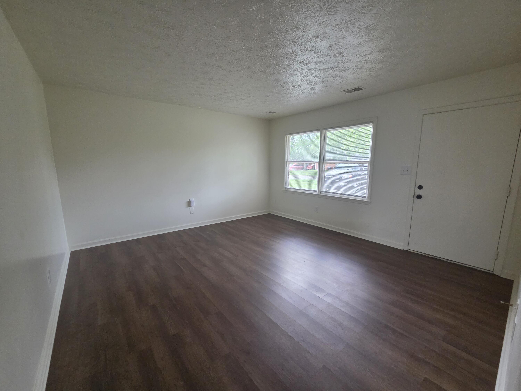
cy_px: 196
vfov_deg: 89.9
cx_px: 260
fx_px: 196
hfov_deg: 106.2
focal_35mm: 13
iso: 500
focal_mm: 2.2
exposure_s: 1/60
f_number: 2.2
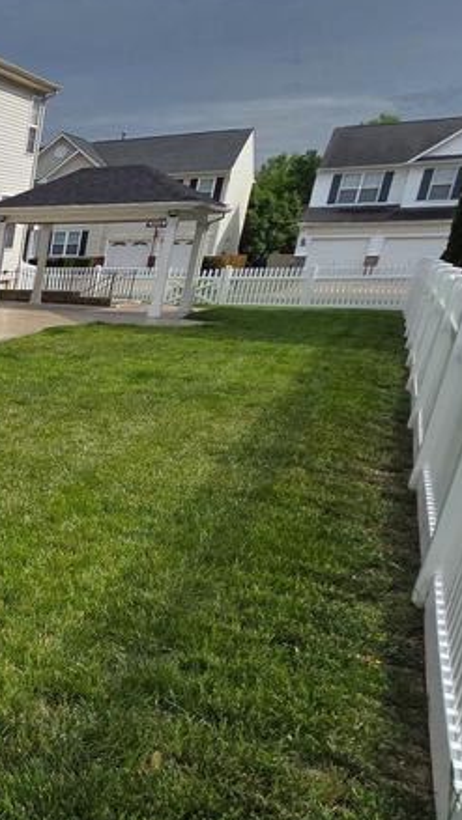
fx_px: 719
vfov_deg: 58.7
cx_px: -385
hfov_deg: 21.5
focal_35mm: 33
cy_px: 514
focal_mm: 2.2
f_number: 2.2
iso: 50
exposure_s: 1/2715
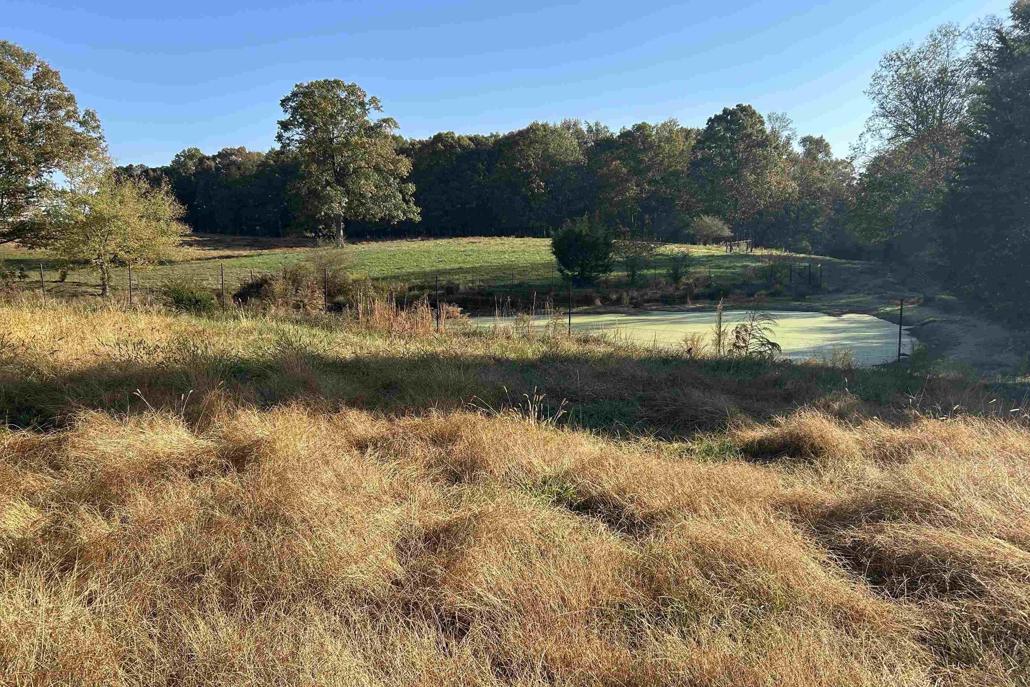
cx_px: 528
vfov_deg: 46.3
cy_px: 394
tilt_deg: -9.3
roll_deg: +2.3
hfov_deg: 65.5
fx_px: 801
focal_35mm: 28
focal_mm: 5.7
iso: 50
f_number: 1.5
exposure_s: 1/1808
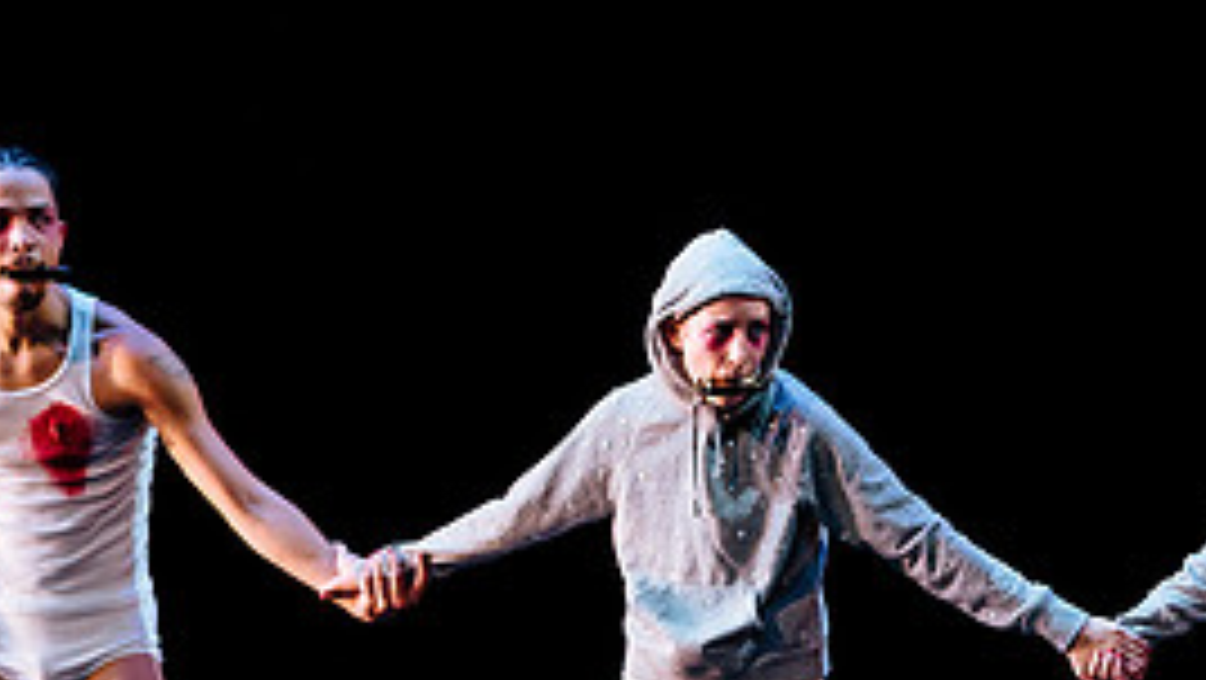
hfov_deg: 9.4
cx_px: 988
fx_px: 7294
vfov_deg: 5.3
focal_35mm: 228
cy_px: 514
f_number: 2.8
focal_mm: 100
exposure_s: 1/125
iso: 1600
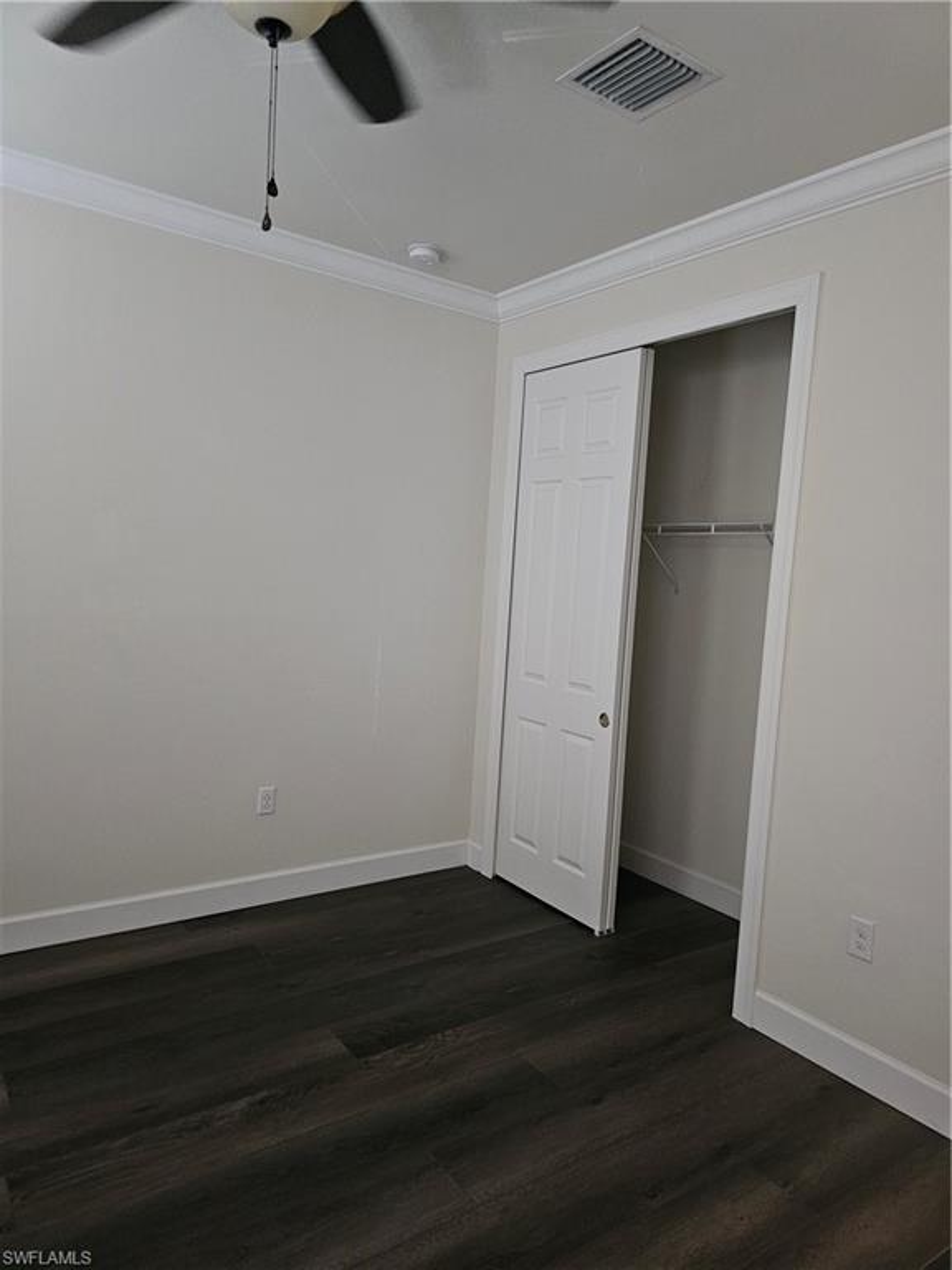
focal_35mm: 23
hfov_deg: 58.9
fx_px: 843
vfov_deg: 73.9
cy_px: 635
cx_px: 476
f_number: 1.7
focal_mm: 6.3
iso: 640
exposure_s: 1/24
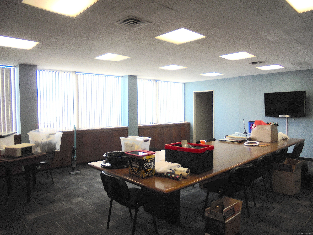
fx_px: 235
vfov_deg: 53.1
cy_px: 118
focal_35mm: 26
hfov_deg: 67.3
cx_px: 156
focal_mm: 4.6
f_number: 3.5
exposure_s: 1/30
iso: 100
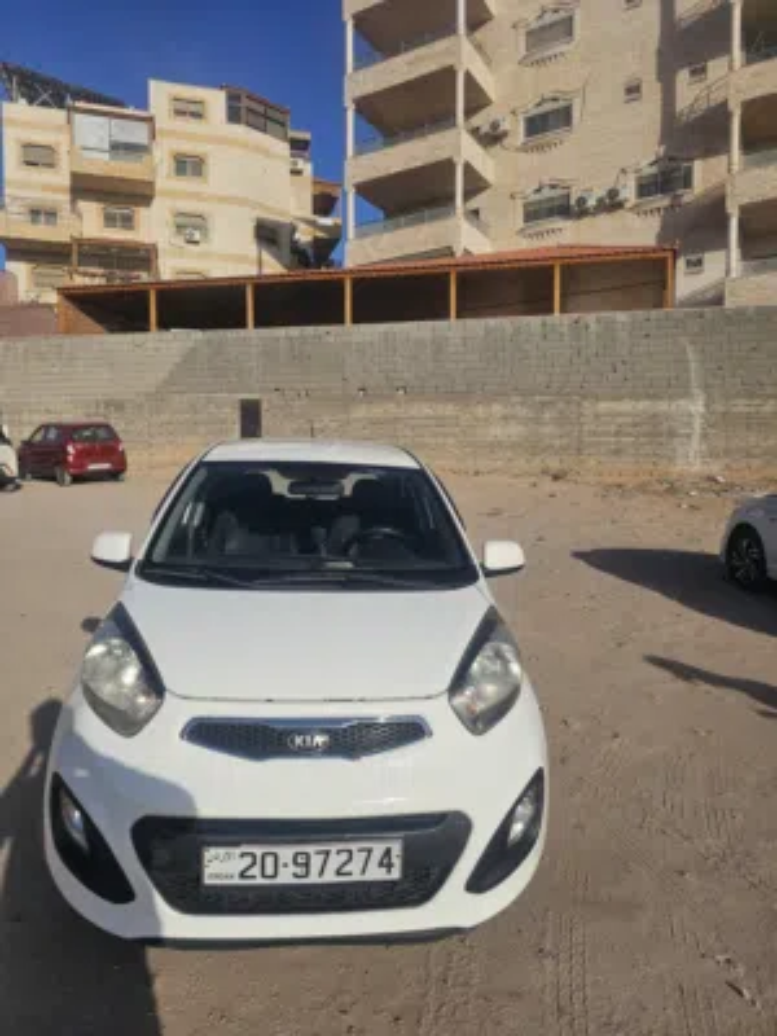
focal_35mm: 23
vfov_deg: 73.9
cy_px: 518
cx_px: 388
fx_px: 688
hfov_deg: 58.9
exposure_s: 1/1321
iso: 10
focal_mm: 6.3
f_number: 1.7
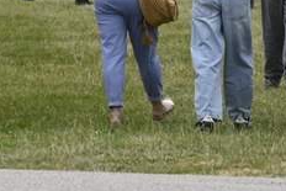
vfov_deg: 1.9
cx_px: 390
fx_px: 5795
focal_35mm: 729
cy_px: -36
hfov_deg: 2.8
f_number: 6.3
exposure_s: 1/400
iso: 250
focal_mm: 165
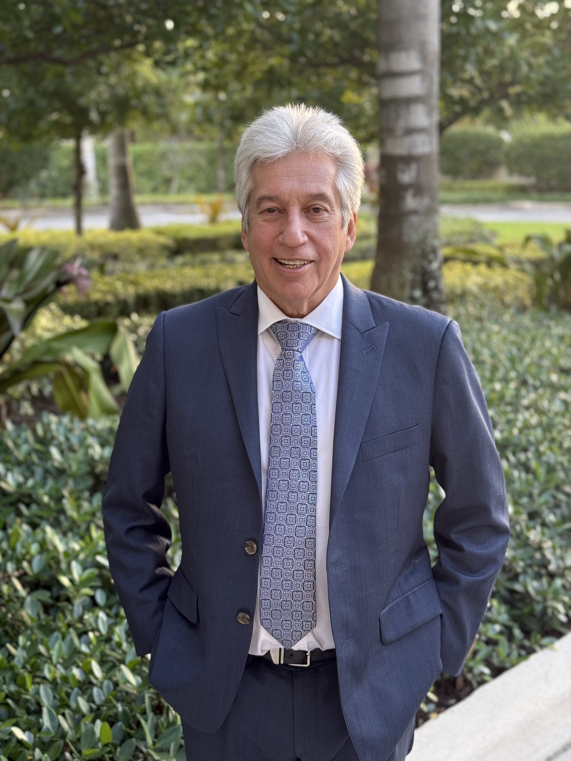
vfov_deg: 39.7
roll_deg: -0.3
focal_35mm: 48
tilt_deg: -13.1
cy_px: 380
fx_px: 1056
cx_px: 286
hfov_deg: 30.3
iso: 80
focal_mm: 6.76
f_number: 1.78
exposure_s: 1/124
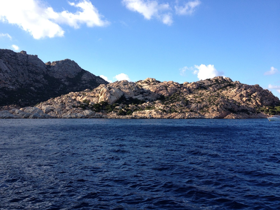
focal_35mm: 35
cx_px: 140
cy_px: 105
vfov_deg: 40.7
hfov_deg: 52.6
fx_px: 283
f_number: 2.4
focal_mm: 4.28
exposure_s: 1/789
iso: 64
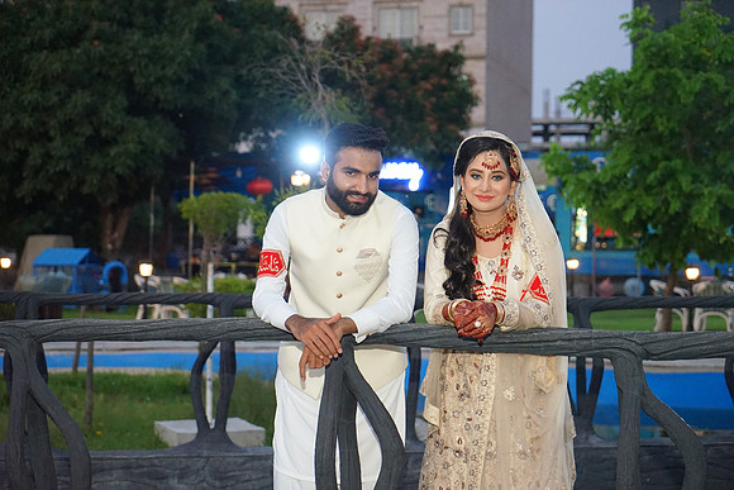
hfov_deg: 29.2
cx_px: 367
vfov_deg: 19.7
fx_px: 1407
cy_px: 245
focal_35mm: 69
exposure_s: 1/200
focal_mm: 69
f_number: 4
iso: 5000
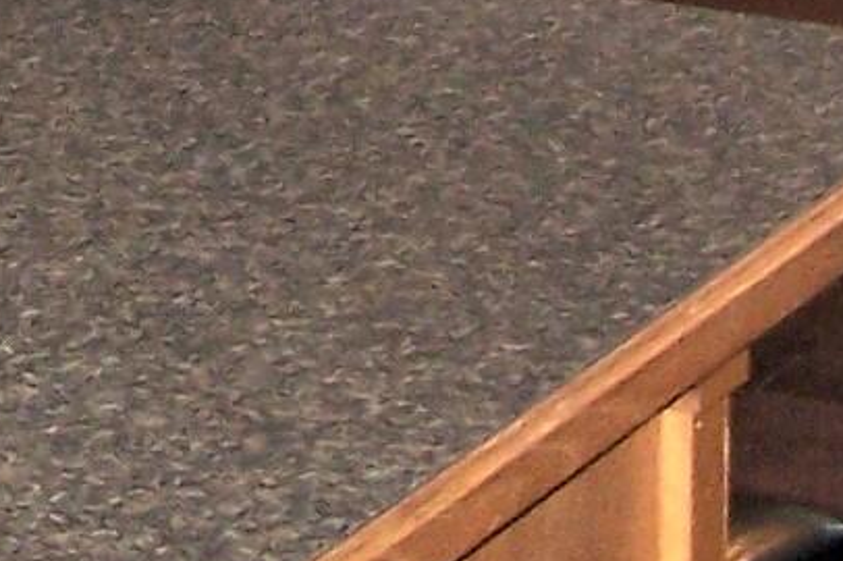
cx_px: -548
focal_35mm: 251
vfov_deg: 5.2
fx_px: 5873
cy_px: -933
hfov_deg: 8.0
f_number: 2.8
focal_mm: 6.3
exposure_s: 1/60
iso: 140
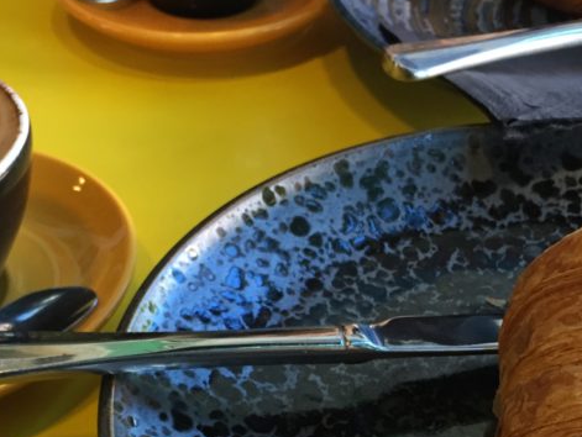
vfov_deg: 22.7
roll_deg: +2.6
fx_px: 1060
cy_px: 395
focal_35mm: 63
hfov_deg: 30.7
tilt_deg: -44.0
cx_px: 276
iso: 64
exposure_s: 1/33
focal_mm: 4.15
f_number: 2.2
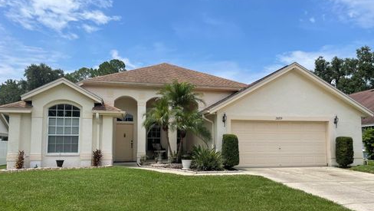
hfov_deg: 66.0
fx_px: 288
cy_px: 128
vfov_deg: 40.0
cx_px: 185
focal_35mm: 29
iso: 32
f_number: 1.6
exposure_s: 1/5051
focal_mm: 4.2
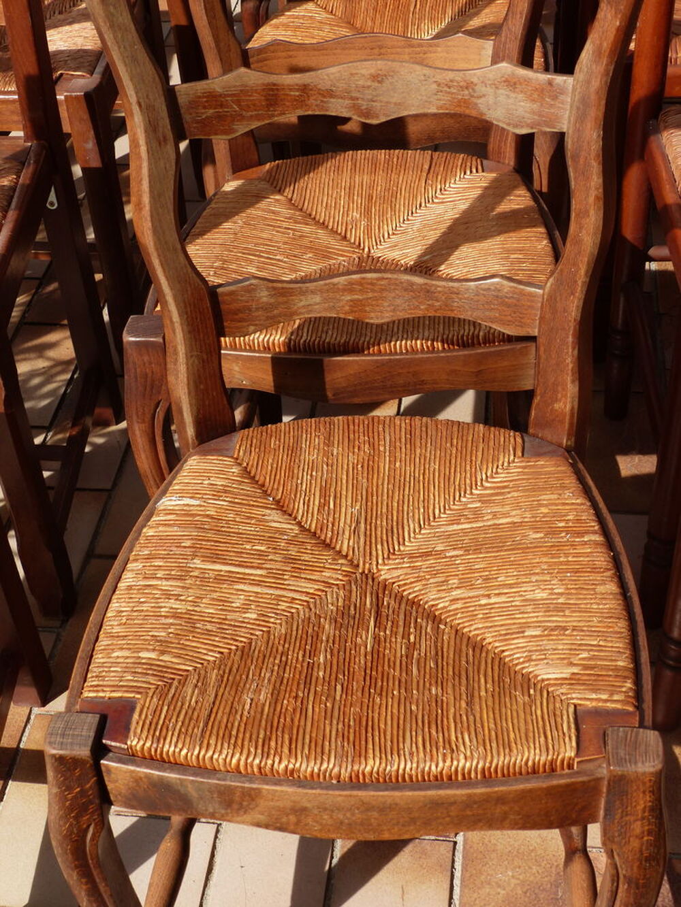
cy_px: 454
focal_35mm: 50
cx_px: 340
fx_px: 1311
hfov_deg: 29.1
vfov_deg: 38.2
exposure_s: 1/500
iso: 100
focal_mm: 9.1
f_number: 4
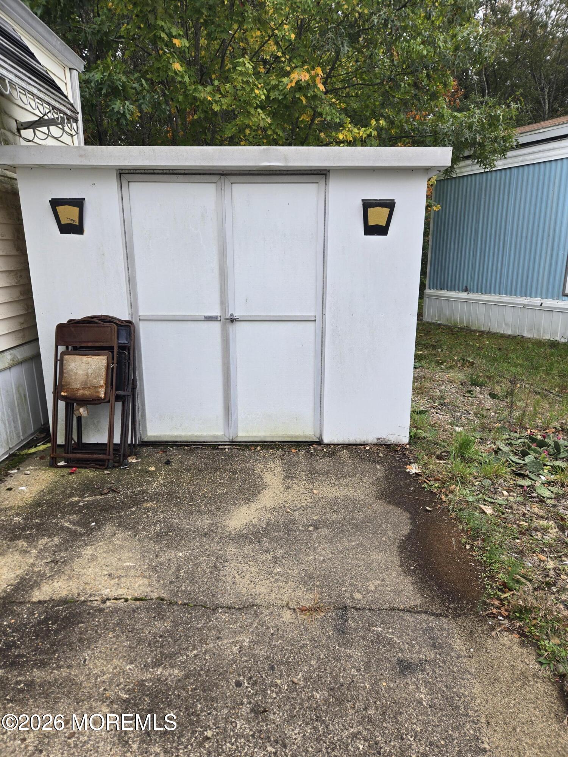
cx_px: 284
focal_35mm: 23
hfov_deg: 58.9
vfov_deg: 73.9
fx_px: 503
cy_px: 378
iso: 25
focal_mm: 5.4
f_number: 1.8
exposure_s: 1/193
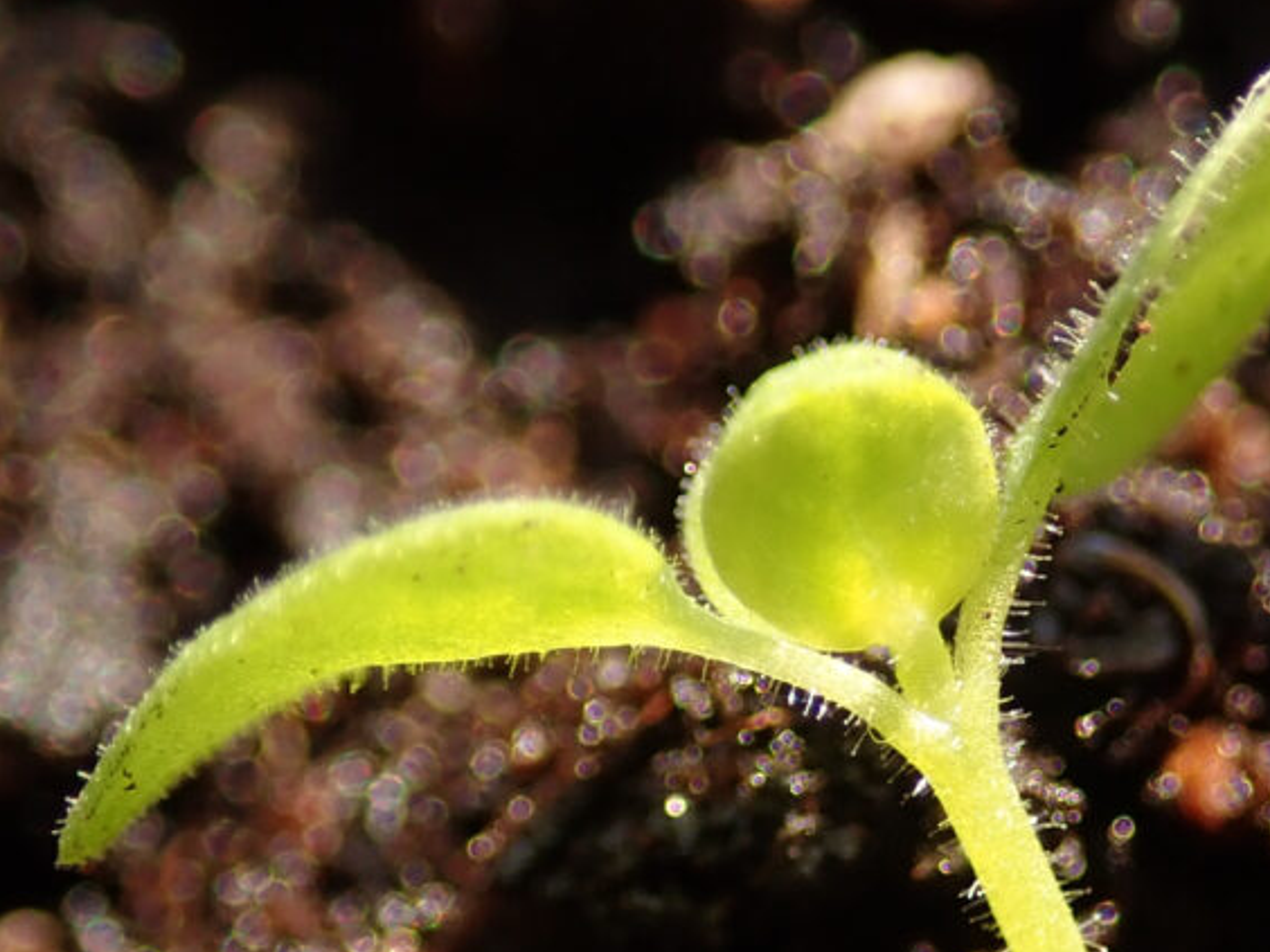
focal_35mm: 118
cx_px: 844
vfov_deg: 12.5
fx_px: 4329
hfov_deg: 16.7
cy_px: 639
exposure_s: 1/250
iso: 160
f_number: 3.8
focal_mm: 11.78
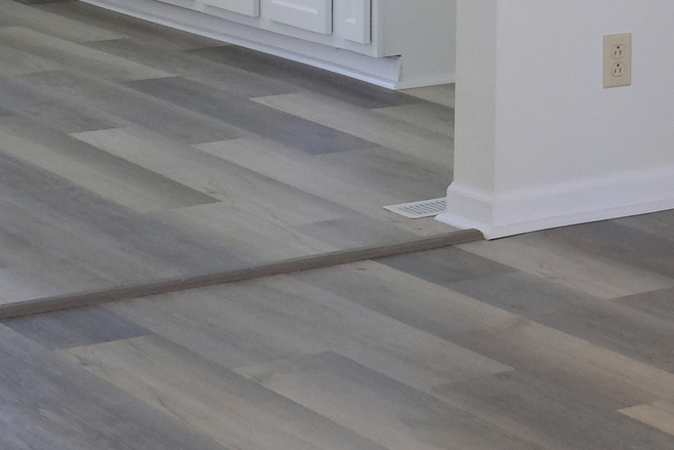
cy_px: -296
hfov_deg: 14.7
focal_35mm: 126
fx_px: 2359
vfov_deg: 10.4
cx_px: 1126
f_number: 8
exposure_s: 1/26
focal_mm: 18
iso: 1250
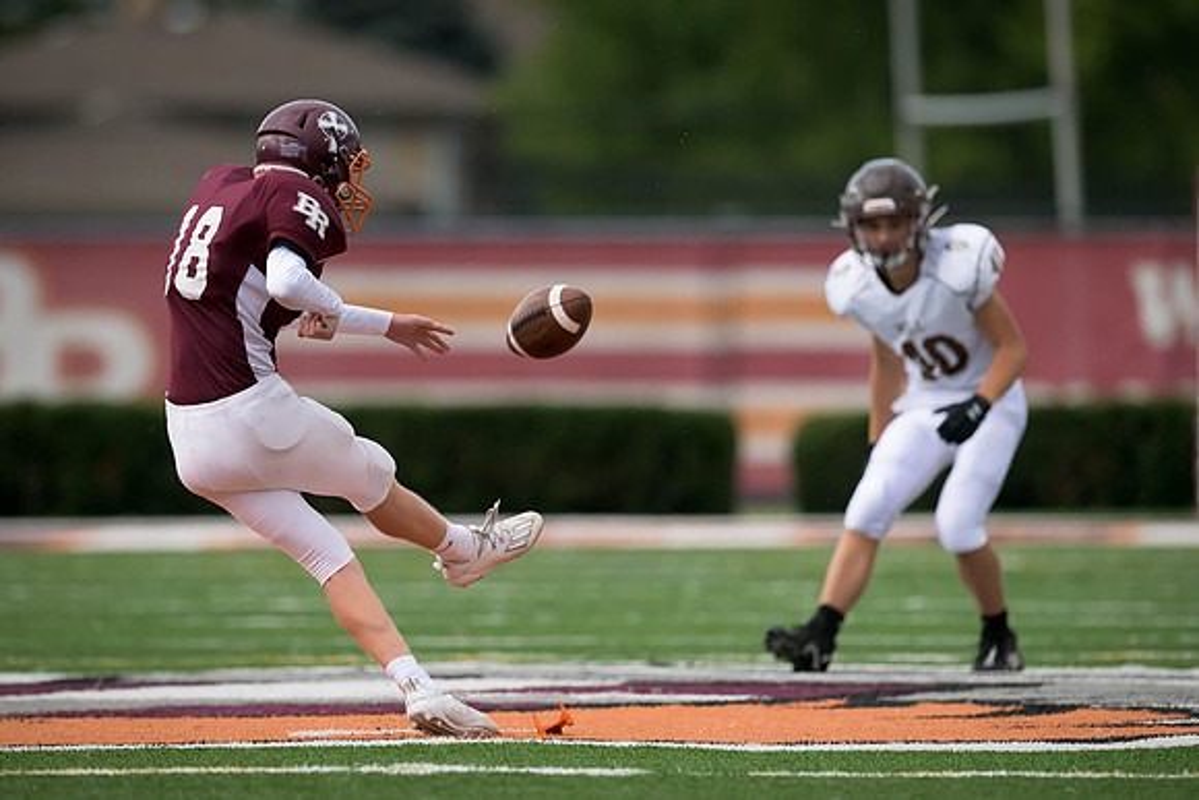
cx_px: 472
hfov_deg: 2.9
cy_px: 432
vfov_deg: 1.9
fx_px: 23537
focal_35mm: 707
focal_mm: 500
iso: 2000
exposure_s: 1/2500
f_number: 4
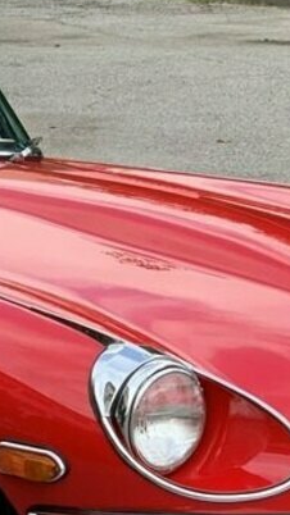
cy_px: 355
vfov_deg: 12.7
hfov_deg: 7.1
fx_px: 2311
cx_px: -10
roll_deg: +0.5
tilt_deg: -12.5
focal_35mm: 169
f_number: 2.4
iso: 16
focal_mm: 6
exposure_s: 1/122
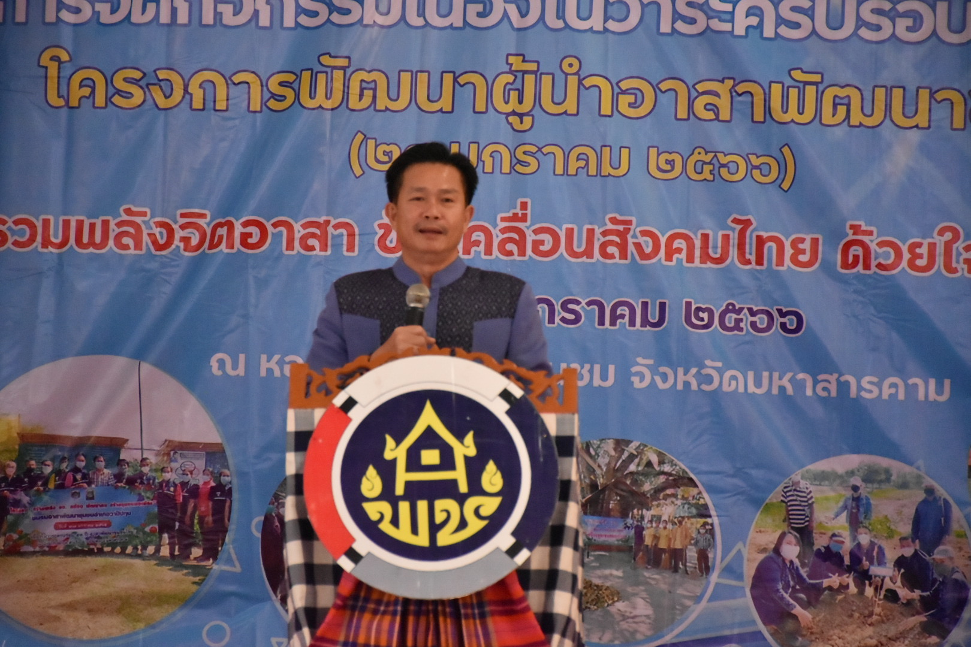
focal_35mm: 168
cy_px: 324
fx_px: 4531
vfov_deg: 8.2
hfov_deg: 12.2
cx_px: 486
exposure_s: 1/500
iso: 4000
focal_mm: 112
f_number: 5.6
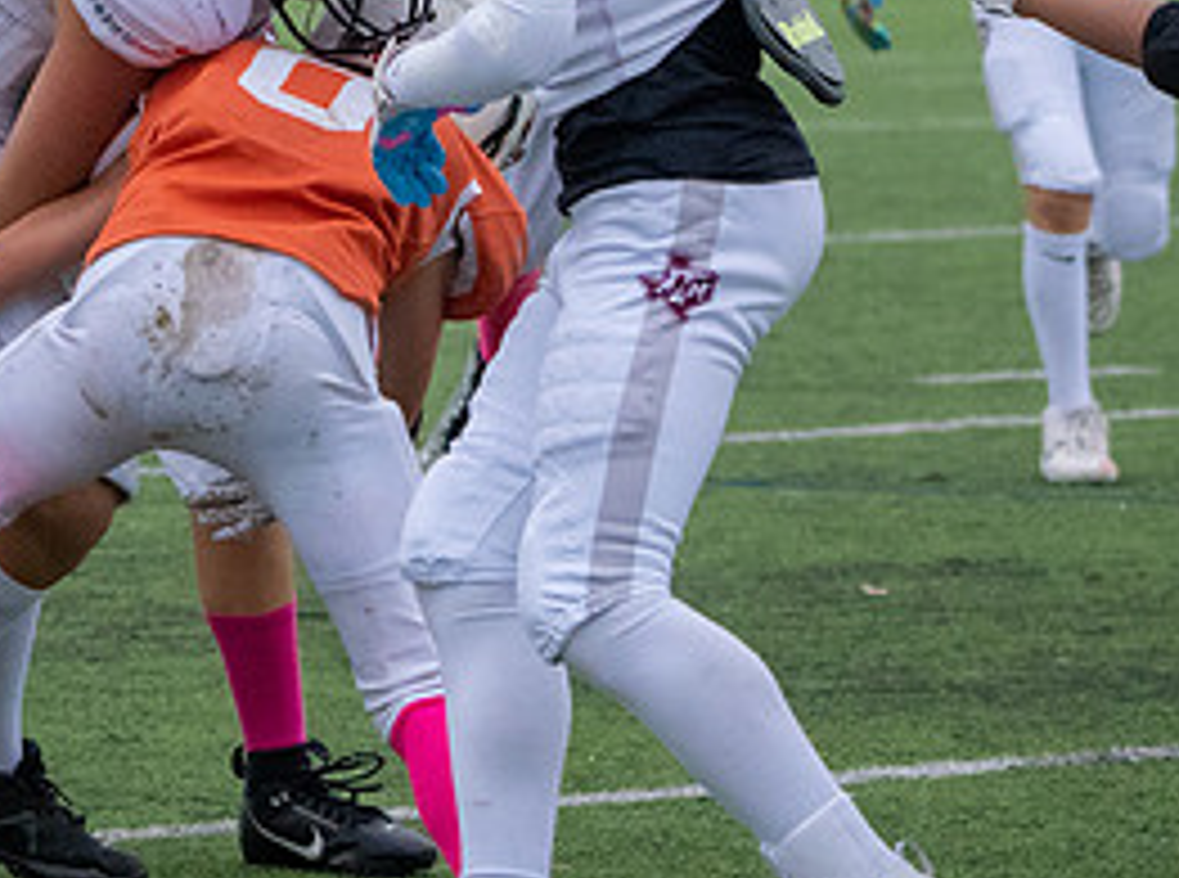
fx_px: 15421
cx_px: 208
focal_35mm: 454
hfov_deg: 4.4
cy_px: 110
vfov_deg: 3.3
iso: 5000
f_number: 5.6
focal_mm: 125
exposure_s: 1/1250
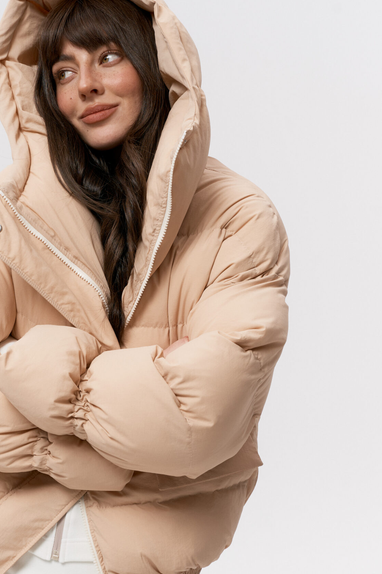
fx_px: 1146
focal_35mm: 72
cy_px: 293
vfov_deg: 28.1
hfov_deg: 18.8
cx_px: 116
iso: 100
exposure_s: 1/125
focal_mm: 47
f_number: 7.1
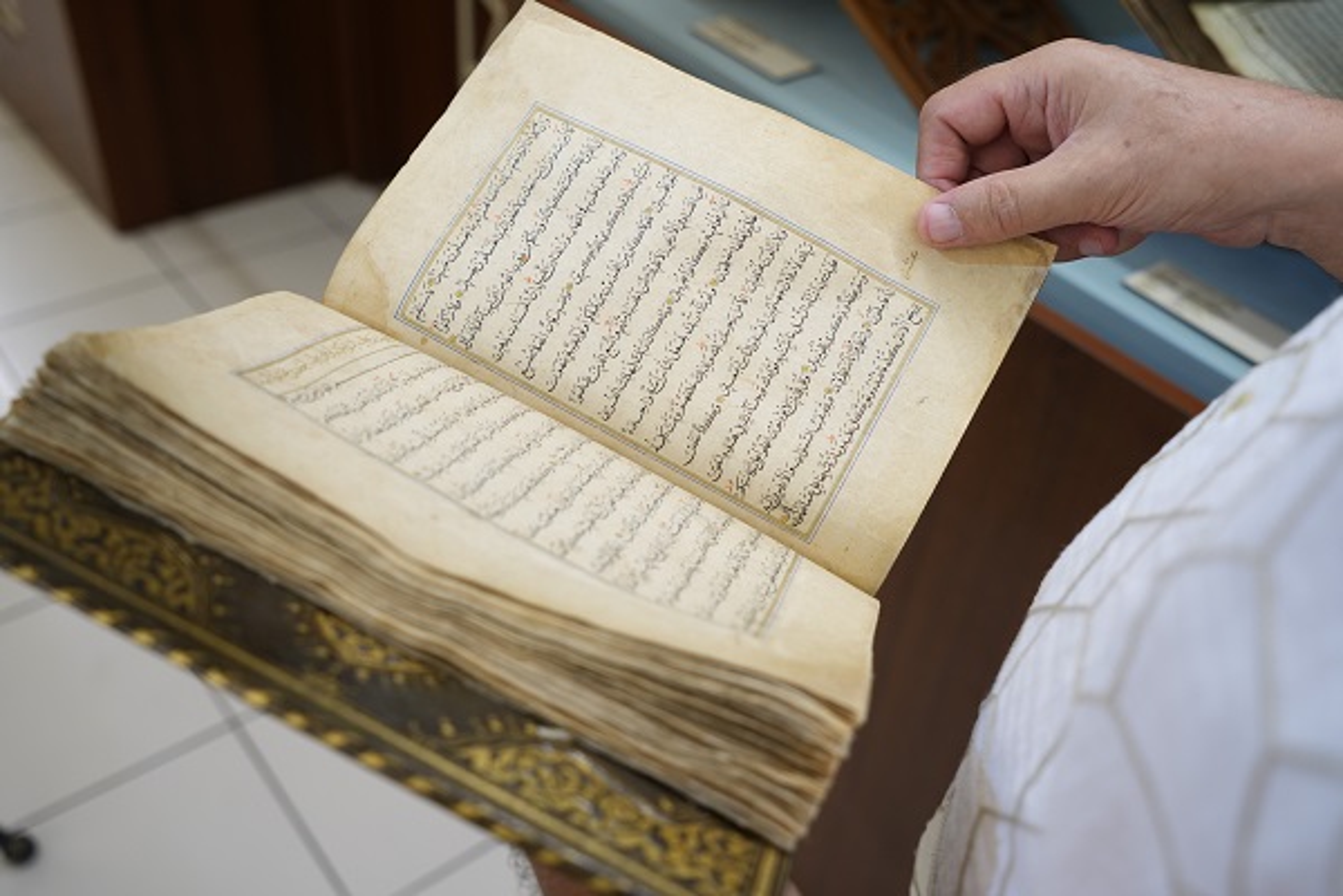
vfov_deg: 40.0
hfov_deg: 57.2
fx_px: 1231
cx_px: 672
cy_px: 448
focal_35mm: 33
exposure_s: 1/100
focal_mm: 33
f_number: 4
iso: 1000
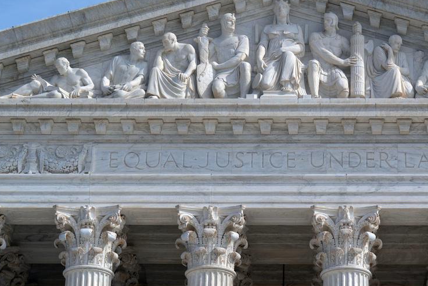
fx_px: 1784
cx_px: 279
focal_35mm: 150
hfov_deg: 13.7
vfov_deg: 9.2
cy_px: 108
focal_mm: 108
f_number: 5.6
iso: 100
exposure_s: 1/1000
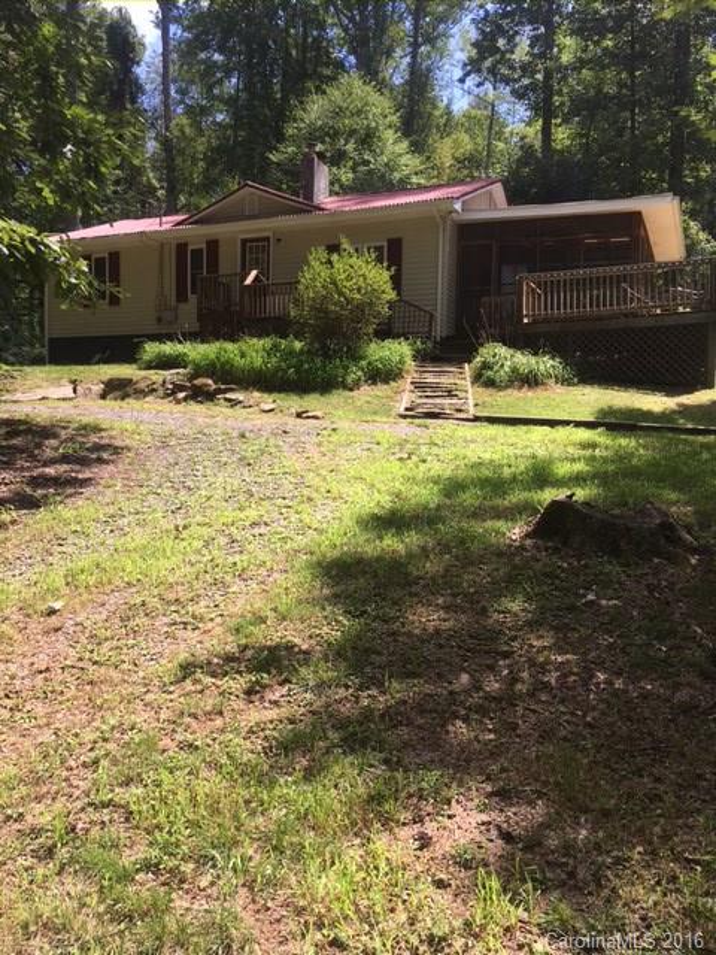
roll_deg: -1.2
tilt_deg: -1.7
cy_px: 478
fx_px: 800
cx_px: 358
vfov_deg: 61.7
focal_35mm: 29
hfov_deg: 48.2
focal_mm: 4.15
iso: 25
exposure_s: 1/523
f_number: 2.2
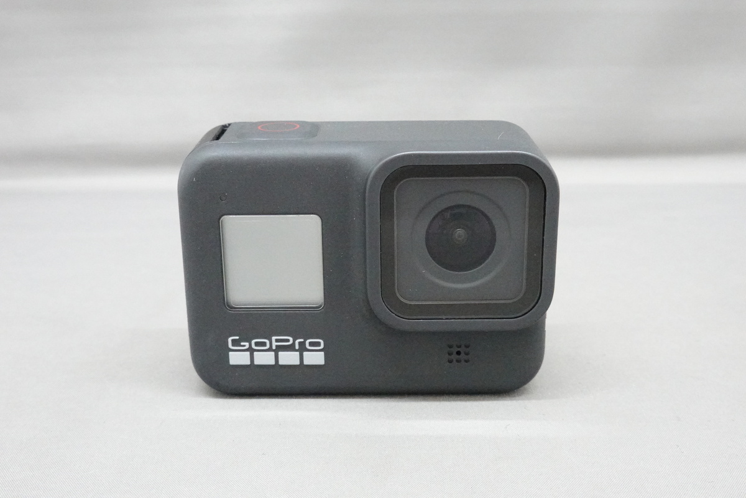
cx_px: 373
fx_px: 974
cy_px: 249
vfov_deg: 28.6
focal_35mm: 47
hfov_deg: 41.9
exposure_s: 1/50
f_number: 8
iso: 6400
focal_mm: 17.53
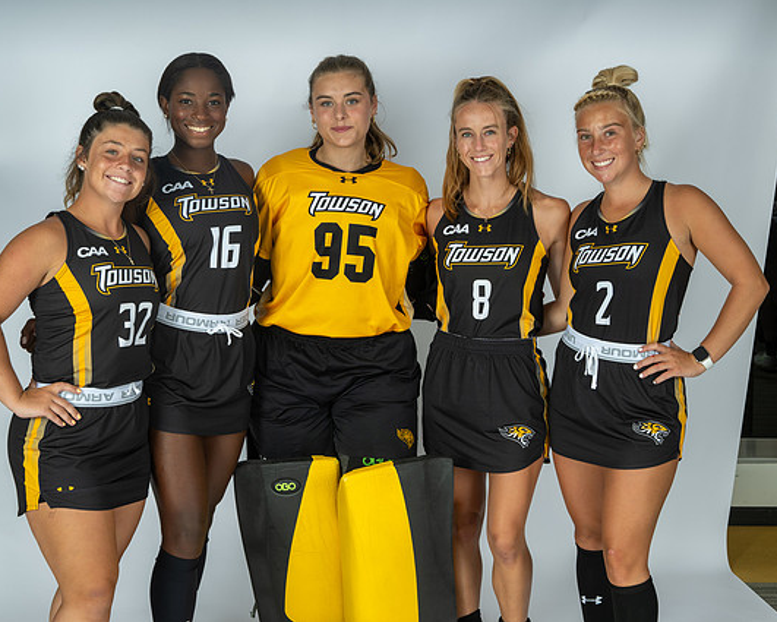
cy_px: 310
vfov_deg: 25.8
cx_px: 369
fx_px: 1357
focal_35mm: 59
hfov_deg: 31.9
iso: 160
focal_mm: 52
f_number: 10
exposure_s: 1/200
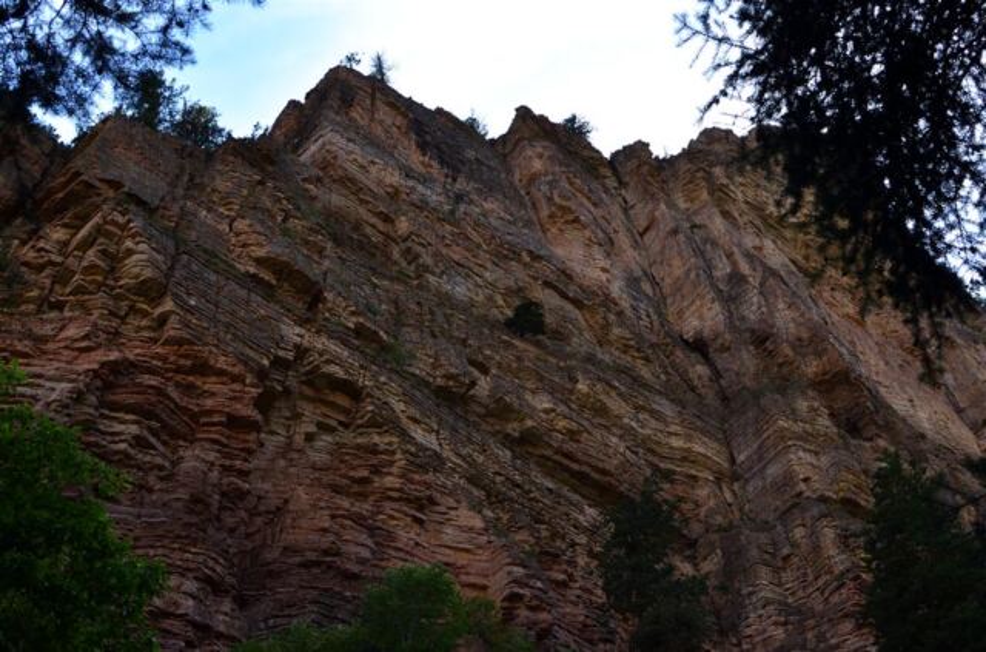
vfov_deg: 25.6
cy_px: 326
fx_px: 1434
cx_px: 493
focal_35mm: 52
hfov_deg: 37.9
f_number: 5.6
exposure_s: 1/125
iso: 100
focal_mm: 35
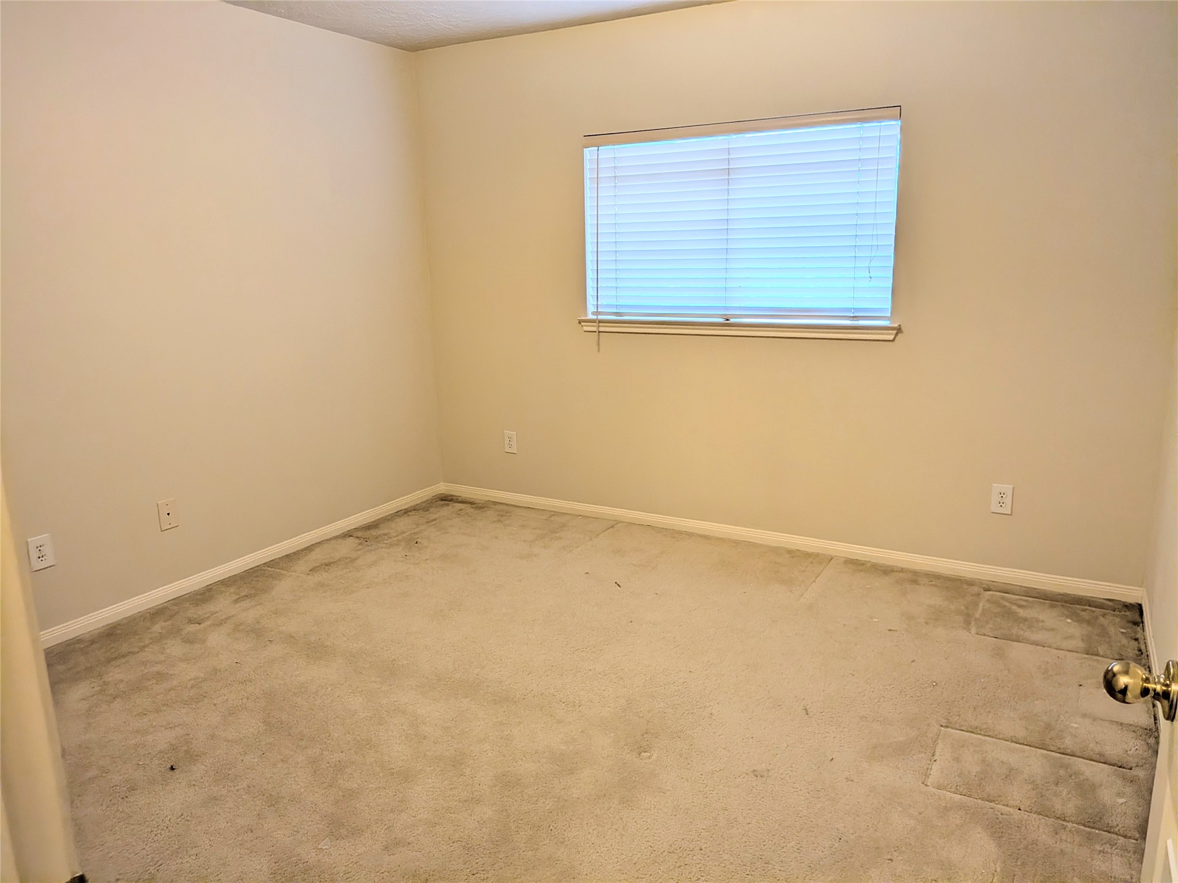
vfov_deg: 56.8
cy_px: 442
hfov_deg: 71.6
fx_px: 817
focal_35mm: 24
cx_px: 589
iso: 201
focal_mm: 4.53
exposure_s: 1/120
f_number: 1.7
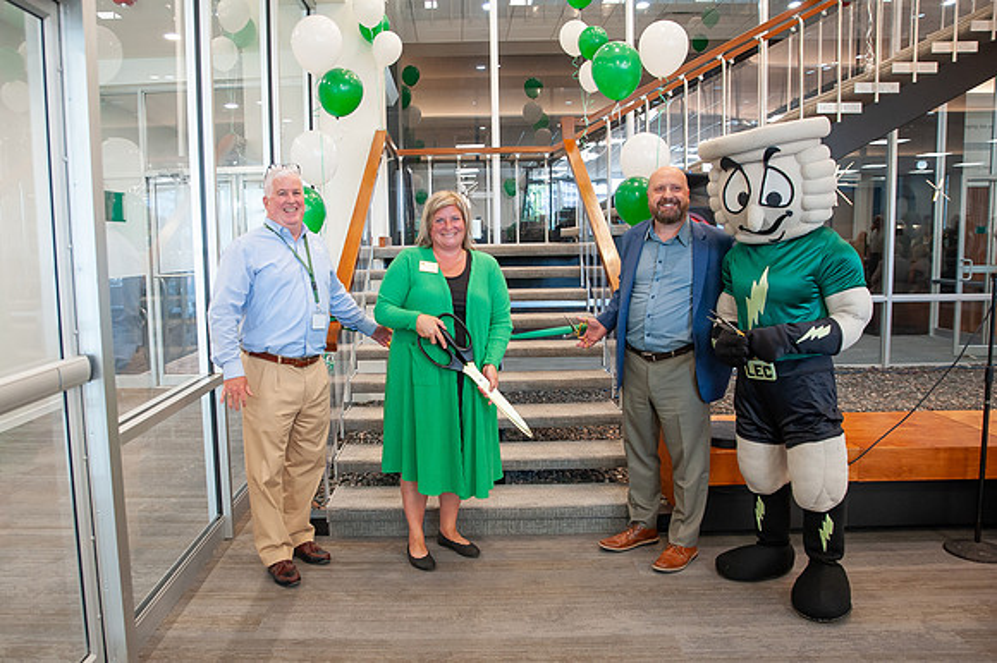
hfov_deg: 66.2
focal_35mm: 28
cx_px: 440
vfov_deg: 47.1
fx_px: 762
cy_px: 322
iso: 1250
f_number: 3.2
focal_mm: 24
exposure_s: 1/160
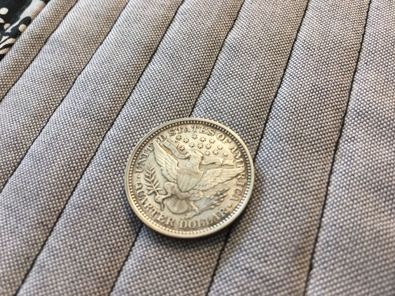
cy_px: 148
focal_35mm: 29
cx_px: 198
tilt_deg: -57.7
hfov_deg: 61.7
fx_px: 331
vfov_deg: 48.2
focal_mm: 4.15
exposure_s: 1/30
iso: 100
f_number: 2.2
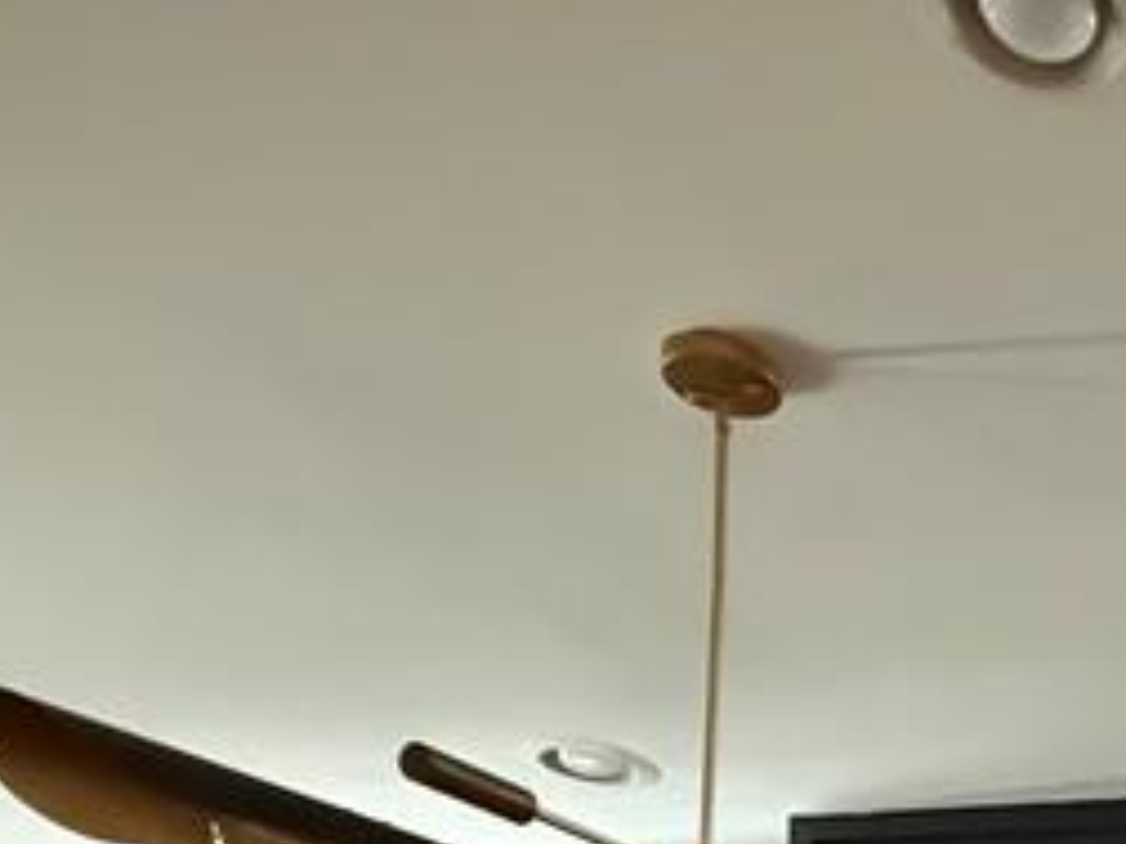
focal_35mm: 57
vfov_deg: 19.0
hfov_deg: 26.6
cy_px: 1554
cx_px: 1586
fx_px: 1854
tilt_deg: +0.0
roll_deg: +0.9
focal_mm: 2.22
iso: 1250
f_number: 2.2
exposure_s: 1/60
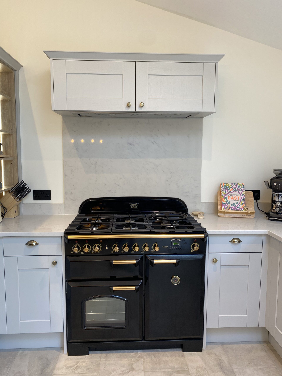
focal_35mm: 26
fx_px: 282
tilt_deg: -5.4
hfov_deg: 53.1
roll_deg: -1.0
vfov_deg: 67.3
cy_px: 188
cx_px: 141
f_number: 1.8
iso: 64
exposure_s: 1/50
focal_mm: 4.25
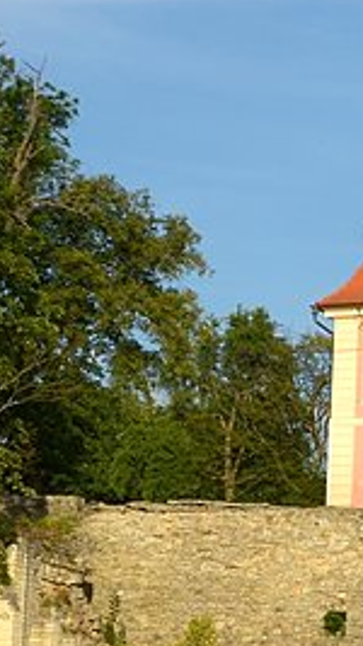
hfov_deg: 6.5
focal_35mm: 180
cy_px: 377
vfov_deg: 12.0
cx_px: 724
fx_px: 3083
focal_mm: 34
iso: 100
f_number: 8
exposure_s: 1/250
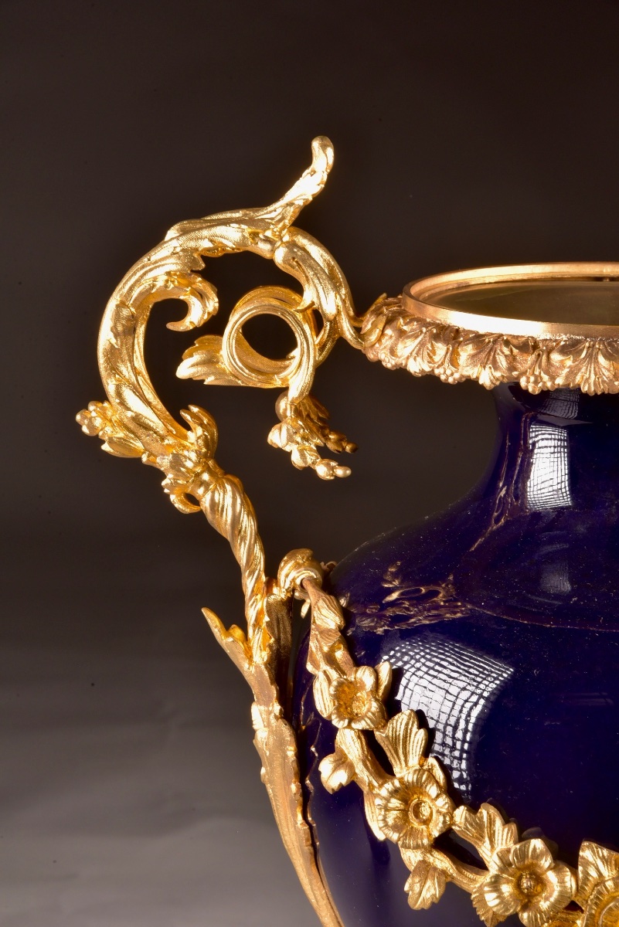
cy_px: 464
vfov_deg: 12.8
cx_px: 310
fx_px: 4123
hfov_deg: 8.6
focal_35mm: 160
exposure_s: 1/125
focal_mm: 160
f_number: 20
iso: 400
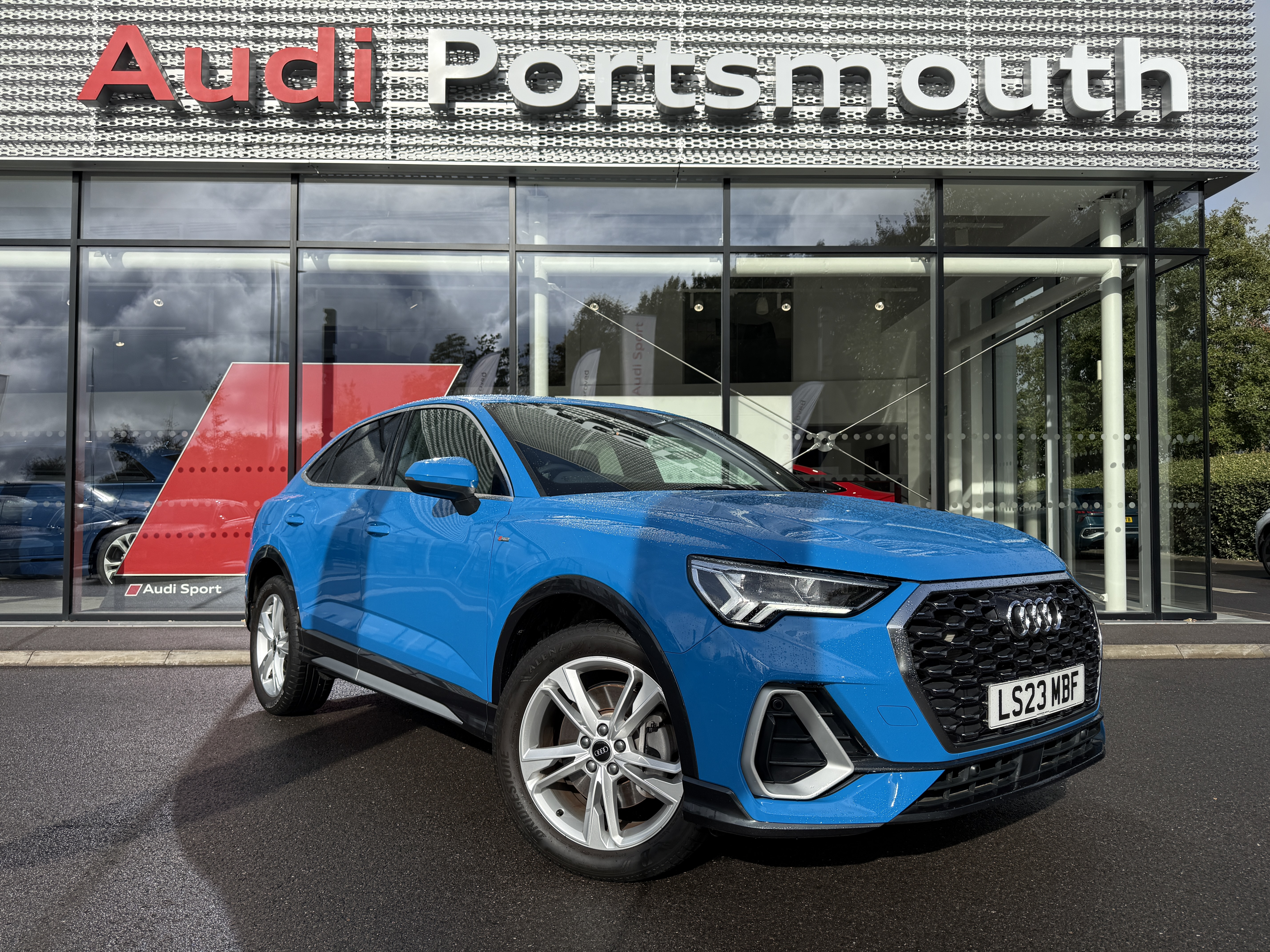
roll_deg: +0.0
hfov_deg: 71.6
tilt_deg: +1.7
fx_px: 881
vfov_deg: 56.8
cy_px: 476
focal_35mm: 24
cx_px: 635
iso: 80
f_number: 1.78
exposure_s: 1/6173
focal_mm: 6.76
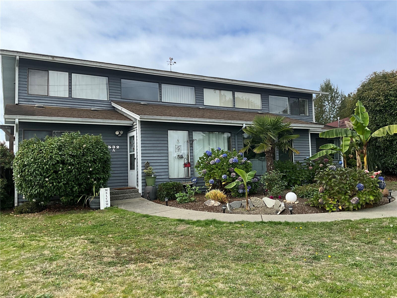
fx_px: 333
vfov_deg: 48.2
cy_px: 149
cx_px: 198
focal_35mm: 29
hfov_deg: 61.7
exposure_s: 1/1144
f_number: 1.8
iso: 25
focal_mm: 3
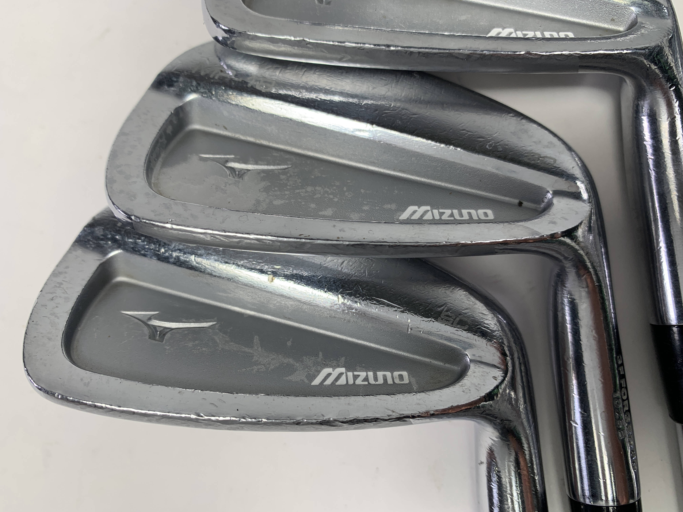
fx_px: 513
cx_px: 342
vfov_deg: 53.1
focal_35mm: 26
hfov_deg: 67.3
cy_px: 256
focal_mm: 4.25
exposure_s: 1/200
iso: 25
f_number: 1.8
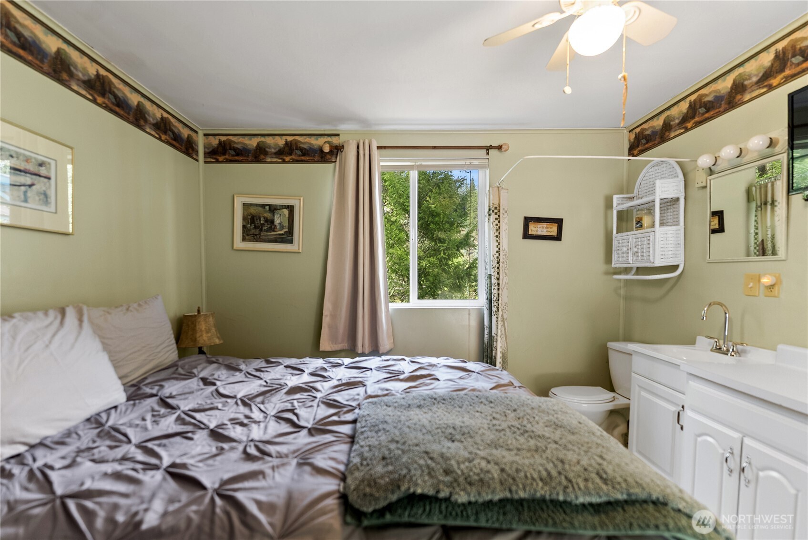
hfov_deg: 98.5
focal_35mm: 16
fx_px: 348
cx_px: 404
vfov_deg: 75.6
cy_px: 270
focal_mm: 15.5
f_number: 2.8
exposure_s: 1/15
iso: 400
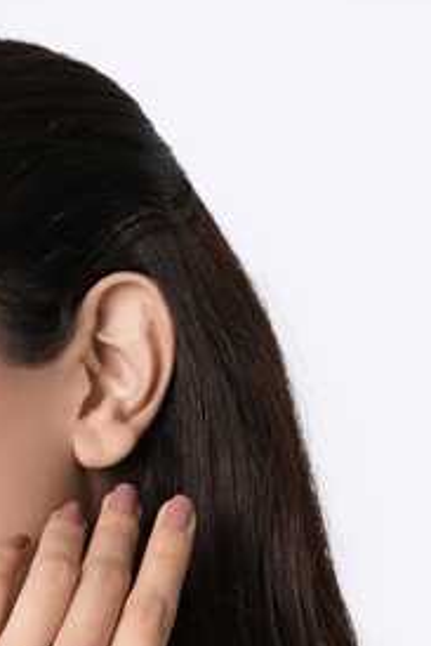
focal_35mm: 67
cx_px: 24
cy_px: 605
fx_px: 1202
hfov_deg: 19.9
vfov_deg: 28.7
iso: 125
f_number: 9.5
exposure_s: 1/125
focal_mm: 35
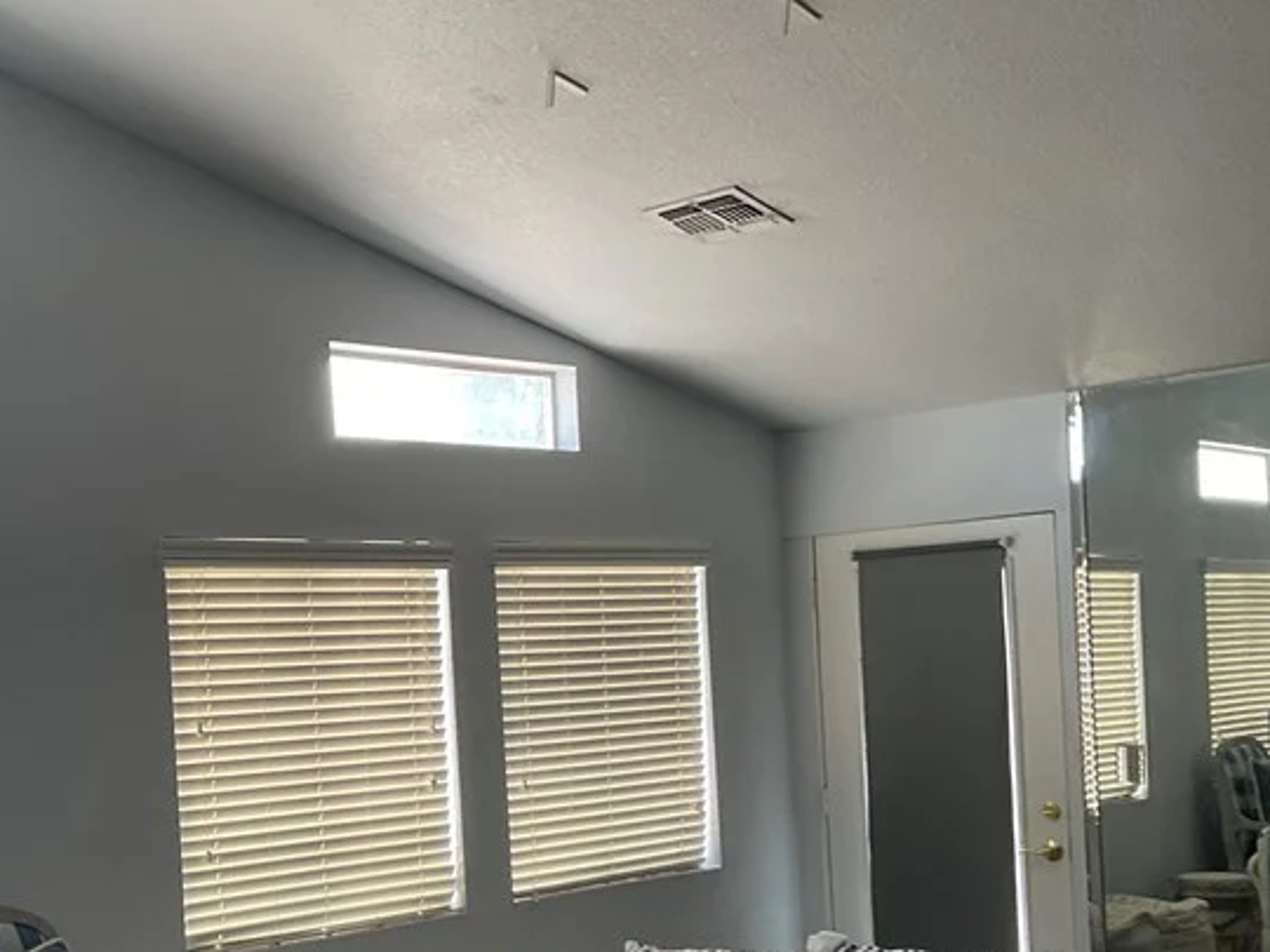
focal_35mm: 55
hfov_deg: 33.5
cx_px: 181
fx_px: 2018
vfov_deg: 26.2
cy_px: 724
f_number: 1.8
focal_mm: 3
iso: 32
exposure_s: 1/60
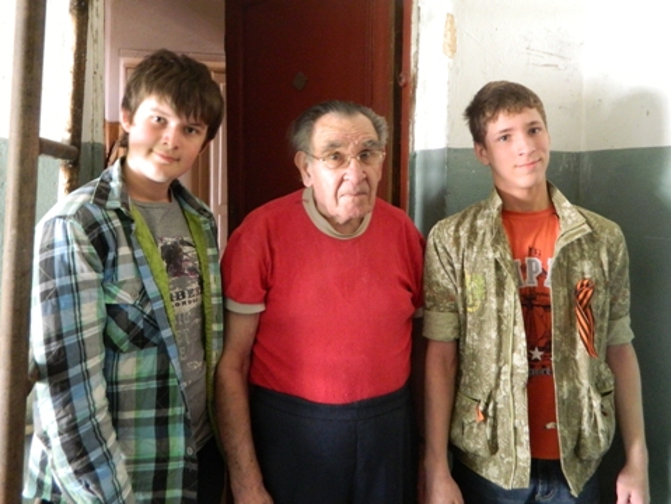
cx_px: 336
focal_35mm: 25
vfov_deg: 54.9
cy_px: 252
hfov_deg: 69.4
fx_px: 485
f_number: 3.1
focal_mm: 4.5
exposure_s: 1/5
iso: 400
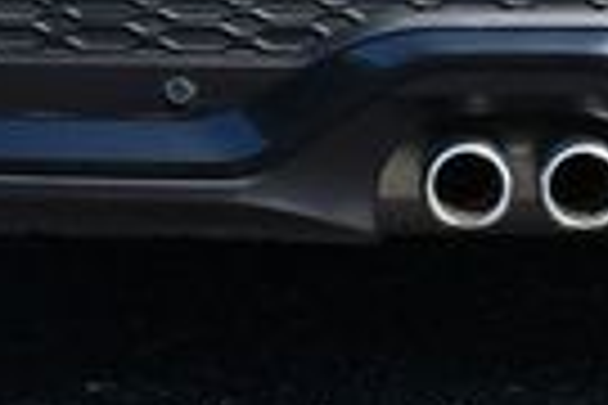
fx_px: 5455
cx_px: 477
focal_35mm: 323
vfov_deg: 4.2
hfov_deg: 6.4
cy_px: -410
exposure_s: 1/250
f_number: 8
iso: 200
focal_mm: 34
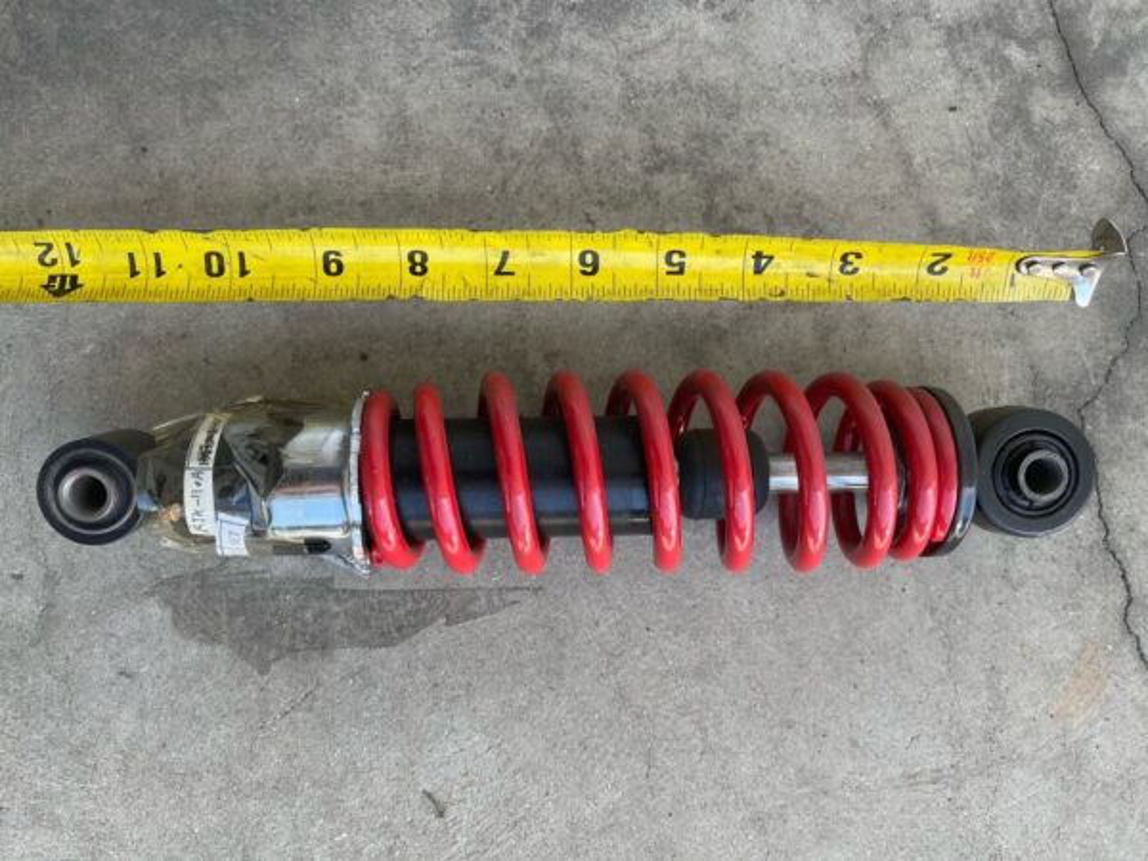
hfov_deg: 67.3
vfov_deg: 53.1
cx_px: 574
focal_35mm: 26
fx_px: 862
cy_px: 430
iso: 32
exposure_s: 1/448
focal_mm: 5.1
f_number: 1.6
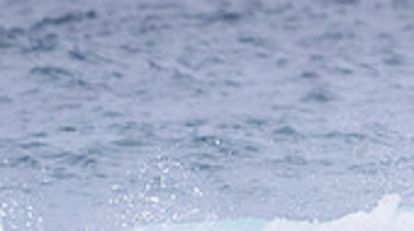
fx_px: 24047
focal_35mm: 2194
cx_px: 639
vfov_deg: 0.6
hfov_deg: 1.0
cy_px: 301
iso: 1400
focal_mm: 500
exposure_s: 1/2000
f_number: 5.6
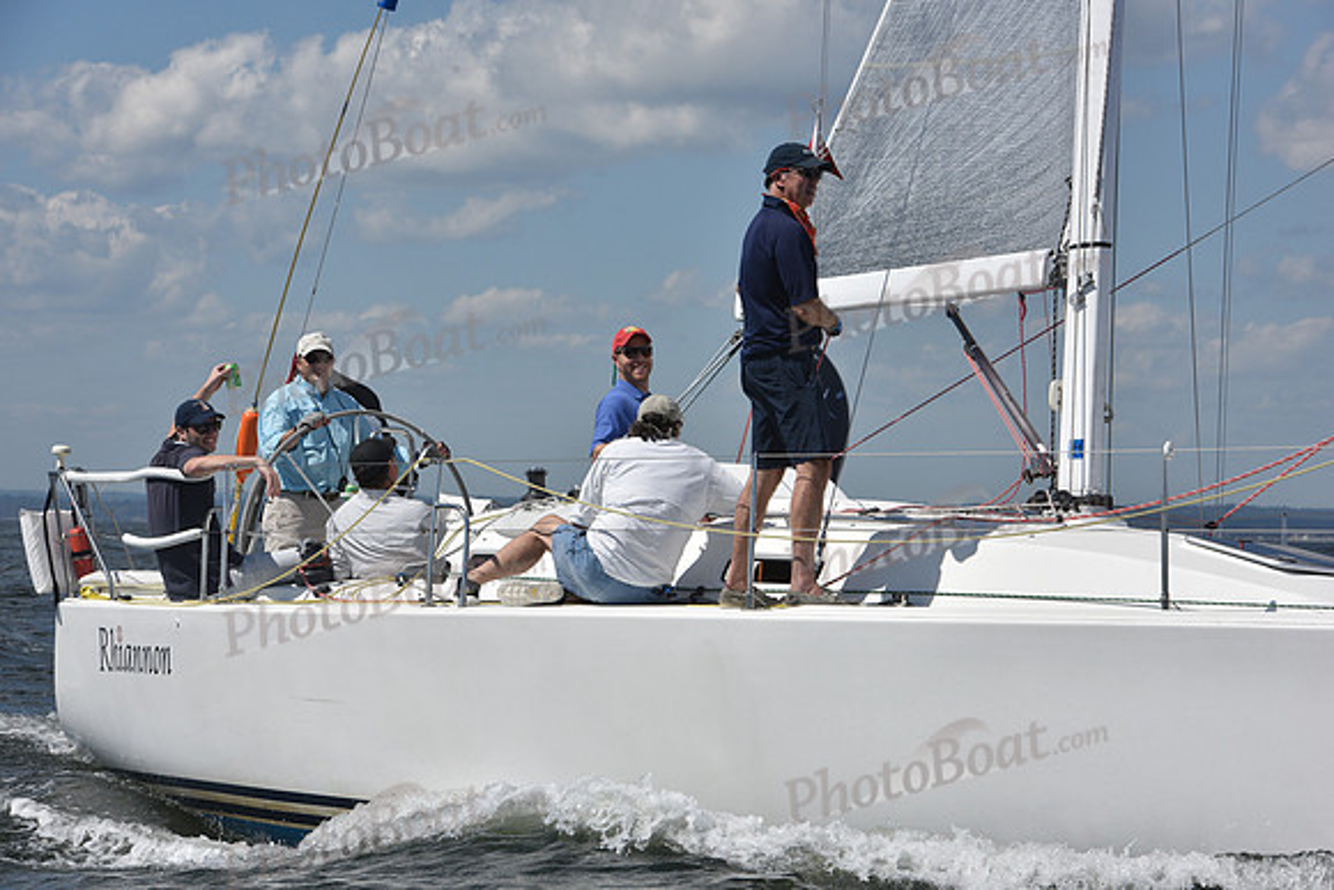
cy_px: 445
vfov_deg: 10.2
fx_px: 5003
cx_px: 667
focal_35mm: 135
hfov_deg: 15.2
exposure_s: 1/1250
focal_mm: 135
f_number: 13
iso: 320
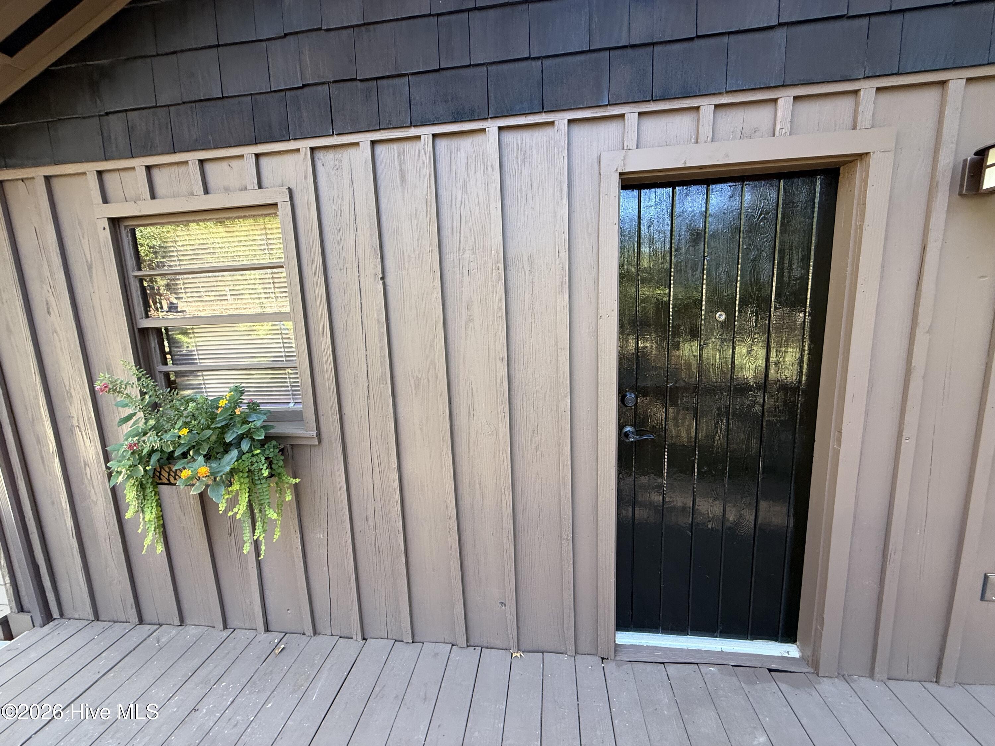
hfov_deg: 102.1
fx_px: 402
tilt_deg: -7.1
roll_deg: +2.5
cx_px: 498
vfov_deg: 85.7
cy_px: 373
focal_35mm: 14
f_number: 2.2
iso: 200
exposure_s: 1/99
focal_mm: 2.22
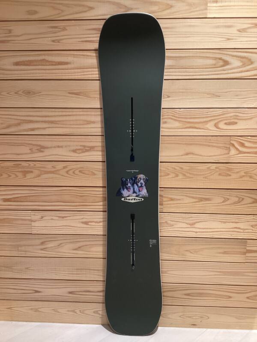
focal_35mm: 31
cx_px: 128
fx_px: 307
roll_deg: +0.0
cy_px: 171
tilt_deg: -12.0
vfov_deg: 58.4
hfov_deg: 45.4
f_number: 2.4
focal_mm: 3.3
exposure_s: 1/50
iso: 100
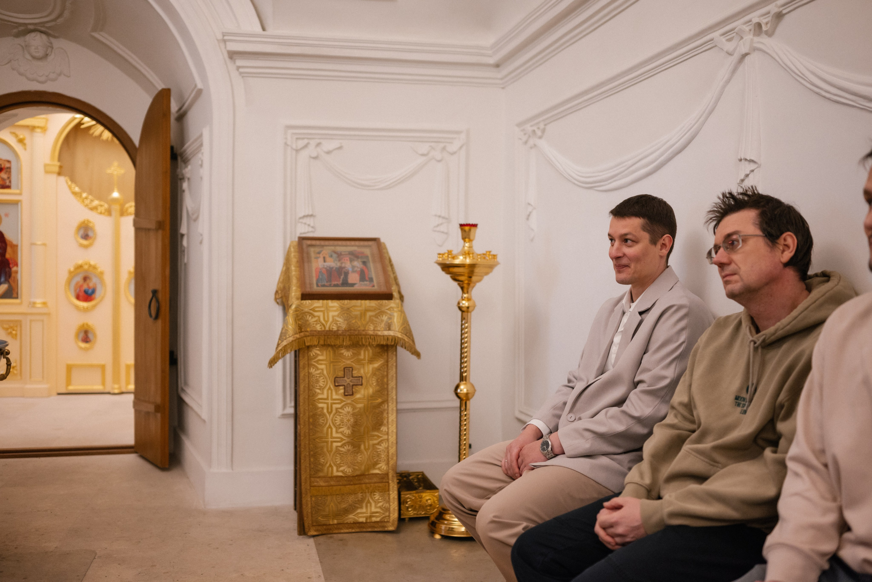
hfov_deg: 54.4
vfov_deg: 37.9
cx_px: 436
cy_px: 291
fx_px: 848
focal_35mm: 35
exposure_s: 1/200
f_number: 1.8
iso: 1000
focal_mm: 35
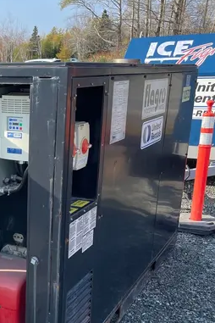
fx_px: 466
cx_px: -12
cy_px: 210
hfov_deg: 24.5
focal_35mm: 52
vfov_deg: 37.9
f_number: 1.6
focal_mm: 4.2
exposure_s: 1/831
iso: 32
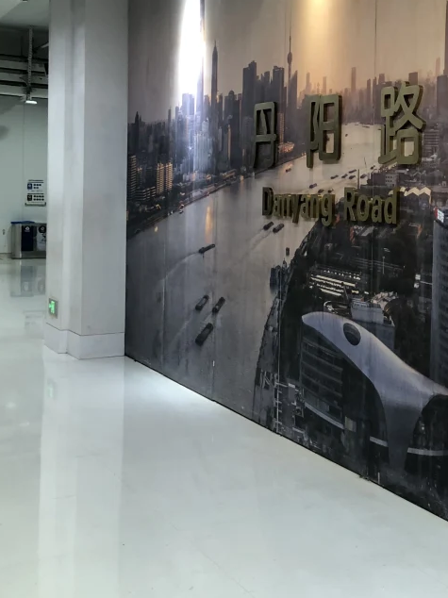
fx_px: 915
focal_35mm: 53
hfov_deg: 25.0
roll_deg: -0.8
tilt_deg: -0.4
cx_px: 524
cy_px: 223
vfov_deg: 36.0
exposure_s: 1/17
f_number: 1.8
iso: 40
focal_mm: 4
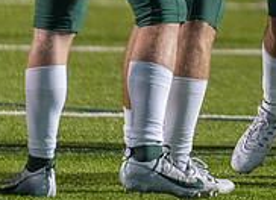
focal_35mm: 724
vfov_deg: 2.0
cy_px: -114
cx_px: 350
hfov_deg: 2.8
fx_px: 5705
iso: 10000
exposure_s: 1/1000
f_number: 2.8
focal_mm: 200
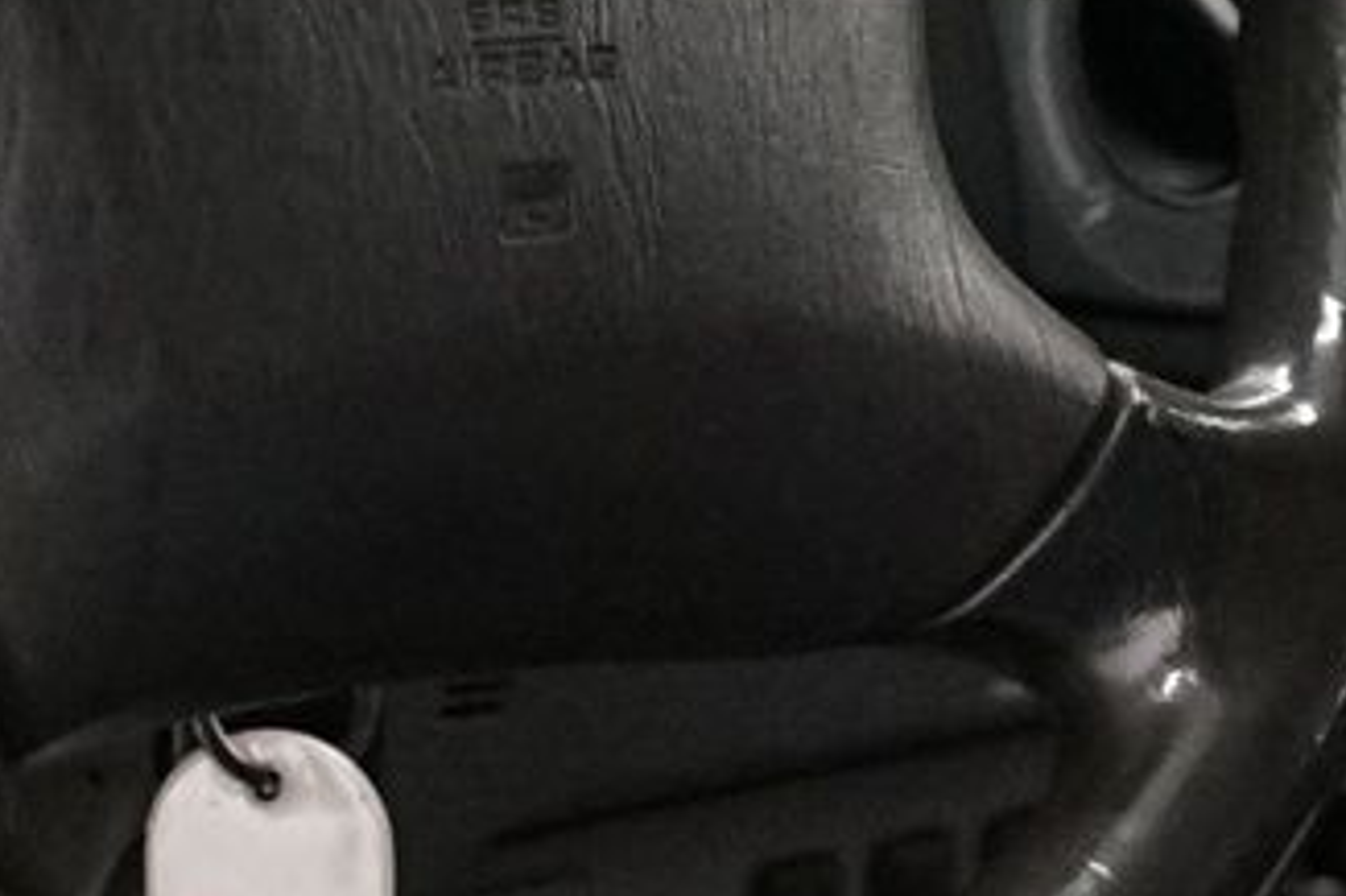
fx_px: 8034
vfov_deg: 6.4
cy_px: 939
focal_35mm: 215
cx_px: -21
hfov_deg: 9.5
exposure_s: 1/160
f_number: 3.5
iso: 4000
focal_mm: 28
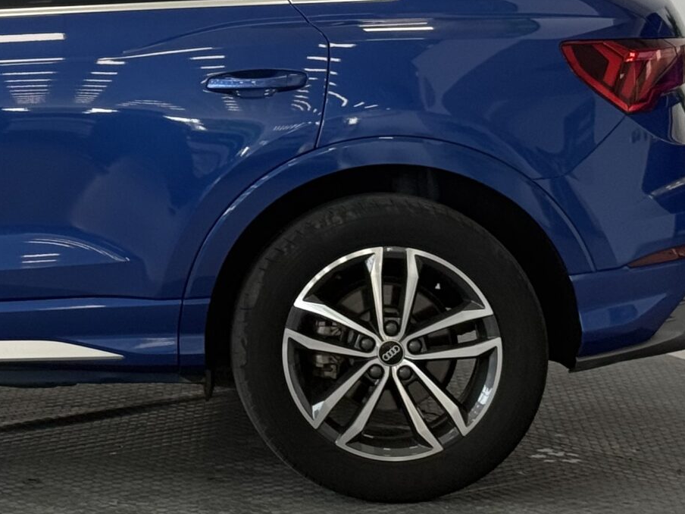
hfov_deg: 14.0
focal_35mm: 136
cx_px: -161
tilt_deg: -3.2
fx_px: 2691
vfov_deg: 10.8
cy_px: 45
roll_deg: -0.3
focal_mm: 6.76
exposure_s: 1/132
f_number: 1.78
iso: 64
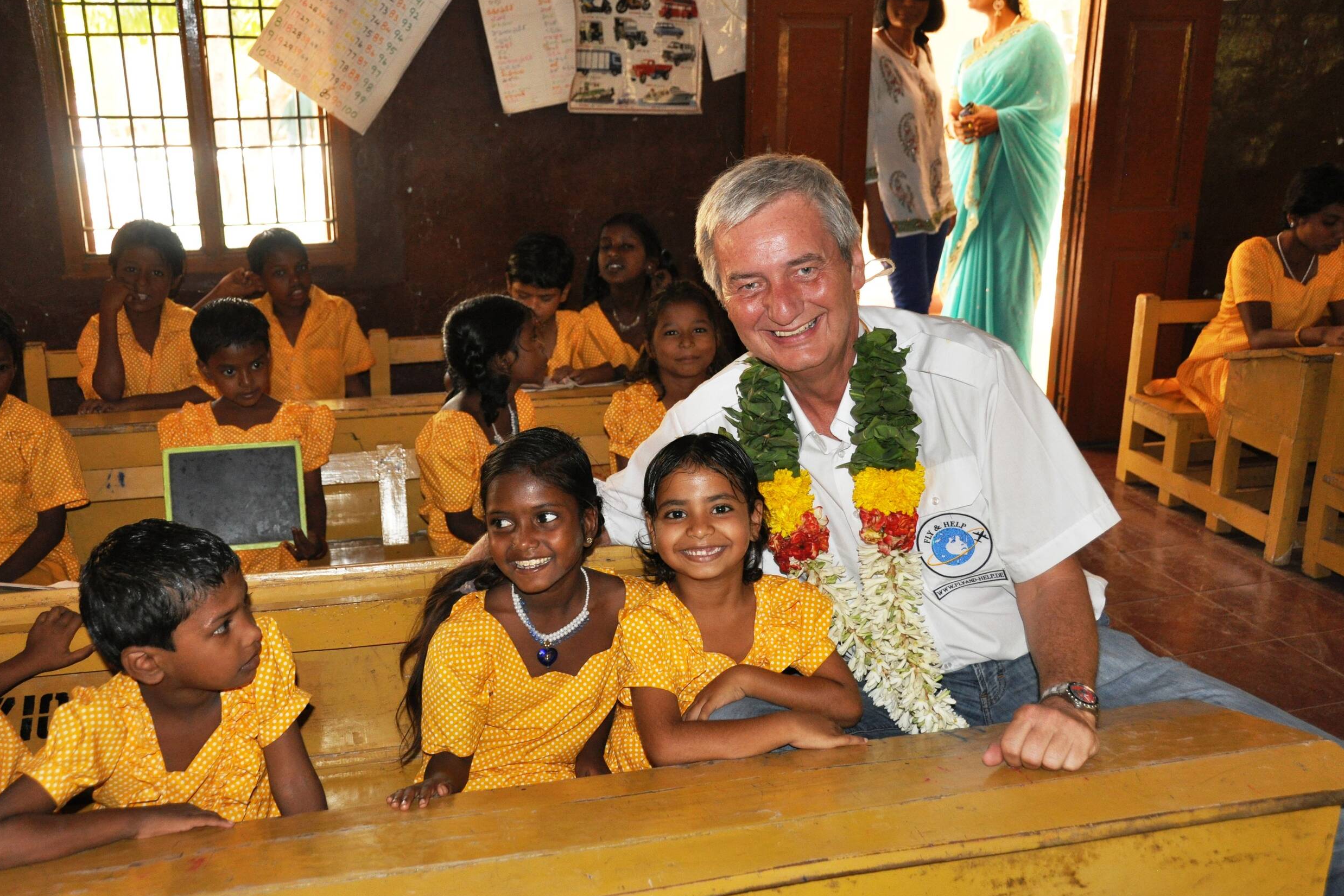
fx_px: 1381
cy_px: 447
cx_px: 681
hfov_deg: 51.9
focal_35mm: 37
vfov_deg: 35.9
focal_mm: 24
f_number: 3.8
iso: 800
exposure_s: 1/60
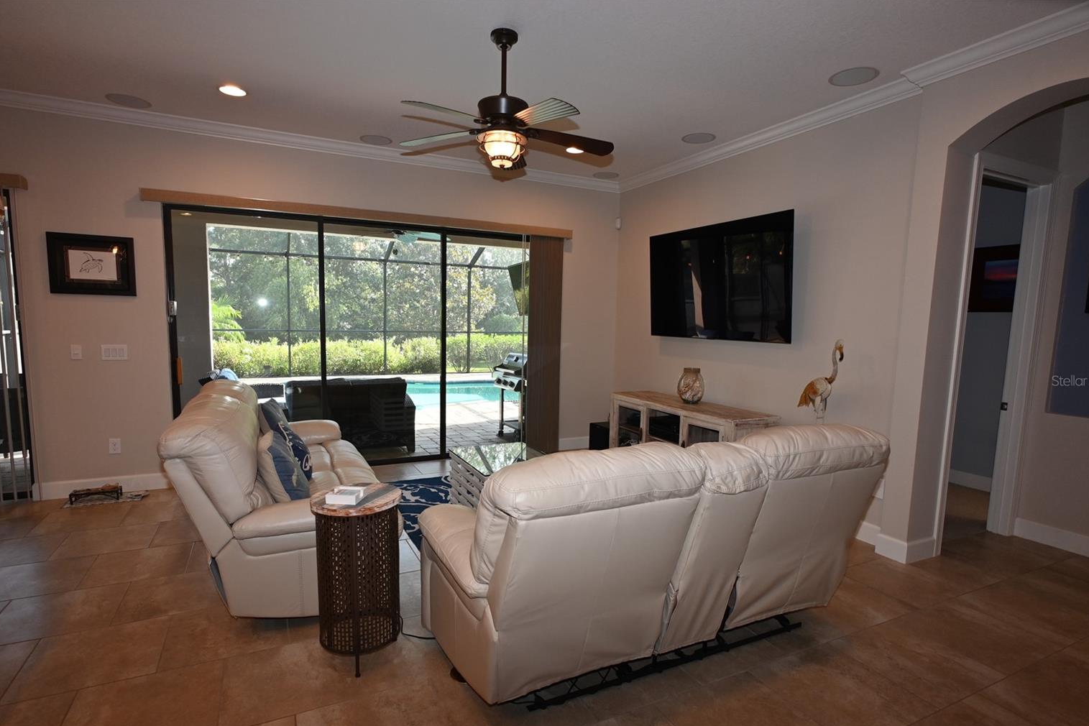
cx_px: 541
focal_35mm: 19
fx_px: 575
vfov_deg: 64.5
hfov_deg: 86.9
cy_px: 380
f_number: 4.5
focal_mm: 12
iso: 200
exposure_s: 1/80
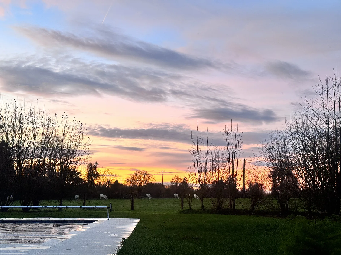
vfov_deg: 30.3
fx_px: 473
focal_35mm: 48
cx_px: 170
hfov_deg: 39.7
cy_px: 128
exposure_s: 1/60
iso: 100
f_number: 1.78
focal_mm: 6.76
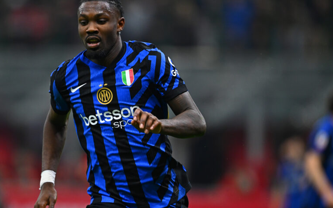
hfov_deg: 3.8
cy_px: 118
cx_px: 129
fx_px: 4982
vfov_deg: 2.4
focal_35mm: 549
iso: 2000
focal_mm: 400
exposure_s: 1/1600
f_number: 2.8
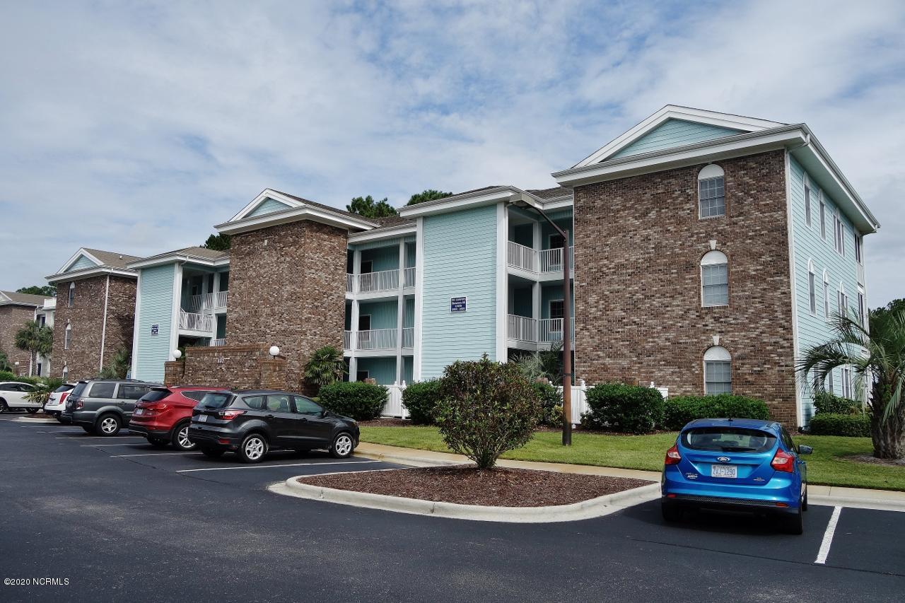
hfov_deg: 65.5
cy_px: 302
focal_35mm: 28
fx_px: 704
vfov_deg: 46.4
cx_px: 452
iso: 125
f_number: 5.6
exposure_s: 1/500
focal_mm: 10.4
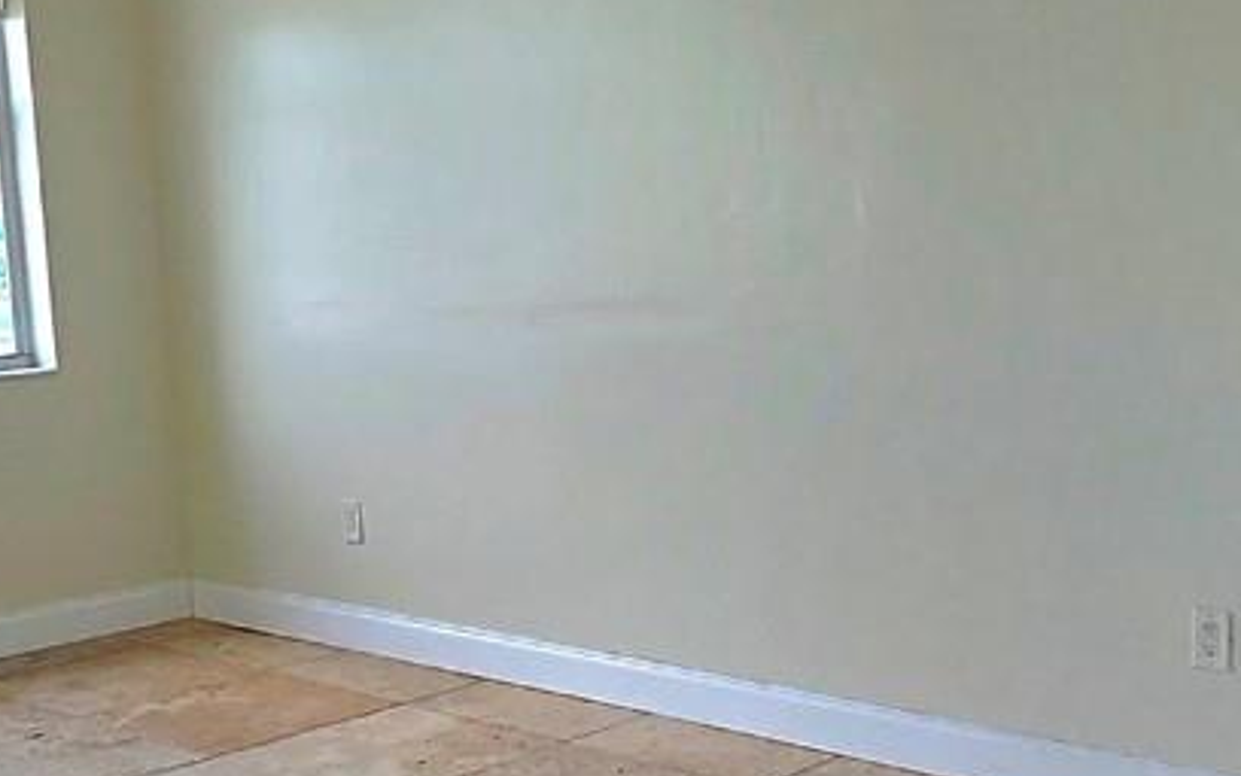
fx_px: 1826
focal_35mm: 54
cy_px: 545
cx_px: 633
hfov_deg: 37.5
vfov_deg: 23.8
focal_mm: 1.7
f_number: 2.2
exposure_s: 1/101
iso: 80
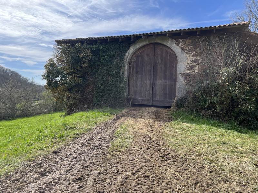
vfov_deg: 53.1
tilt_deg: -2.6
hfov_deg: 67.3
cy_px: 96
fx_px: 194
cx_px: 129
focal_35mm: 26
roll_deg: -1.7
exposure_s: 1/2062
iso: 50
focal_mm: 5.1
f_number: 1.6
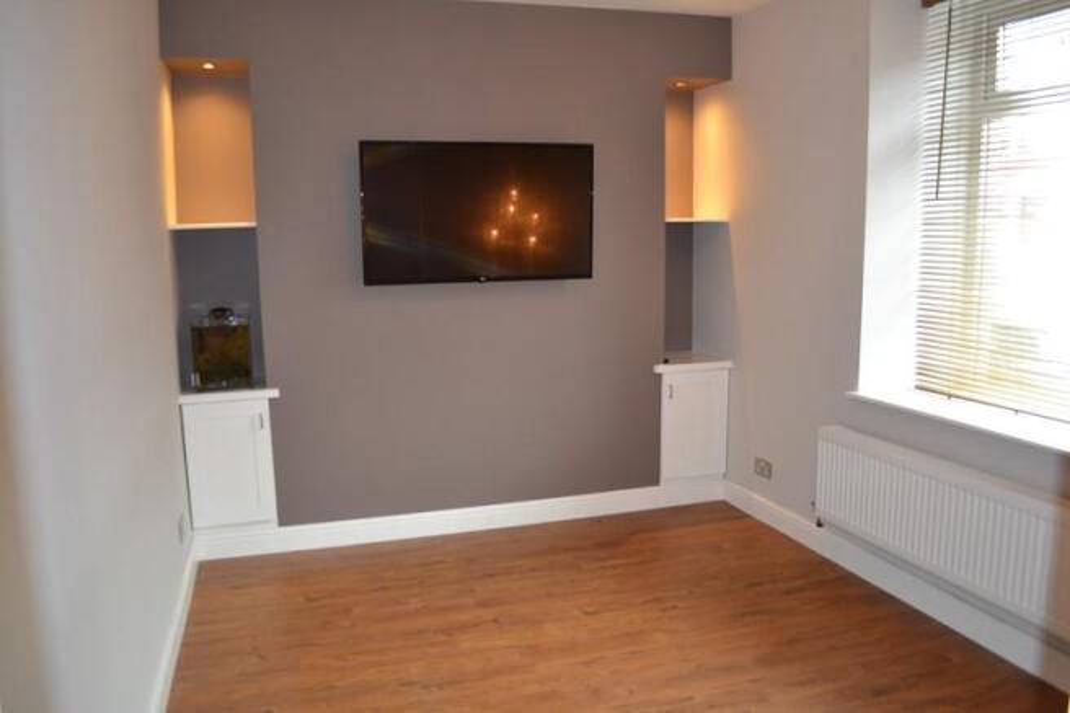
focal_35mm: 27
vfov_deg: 47.9
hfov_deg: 67.4
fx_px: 802
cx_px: 535
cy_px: 356
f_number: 3.5
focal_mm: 18
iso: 450
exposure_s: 1/60
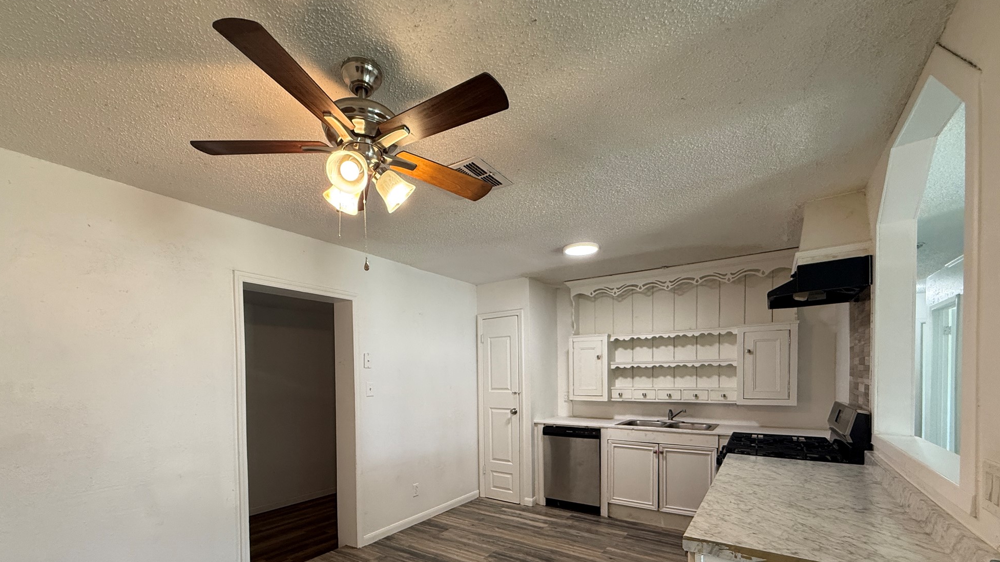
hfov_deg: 99.3
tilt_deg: -0.4
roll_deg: +0.5
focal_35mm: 16
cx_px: 480
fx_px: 424
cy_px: 385
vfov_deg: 64.9
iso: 200
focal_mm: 2.22
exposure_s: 1/60
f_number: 2.2
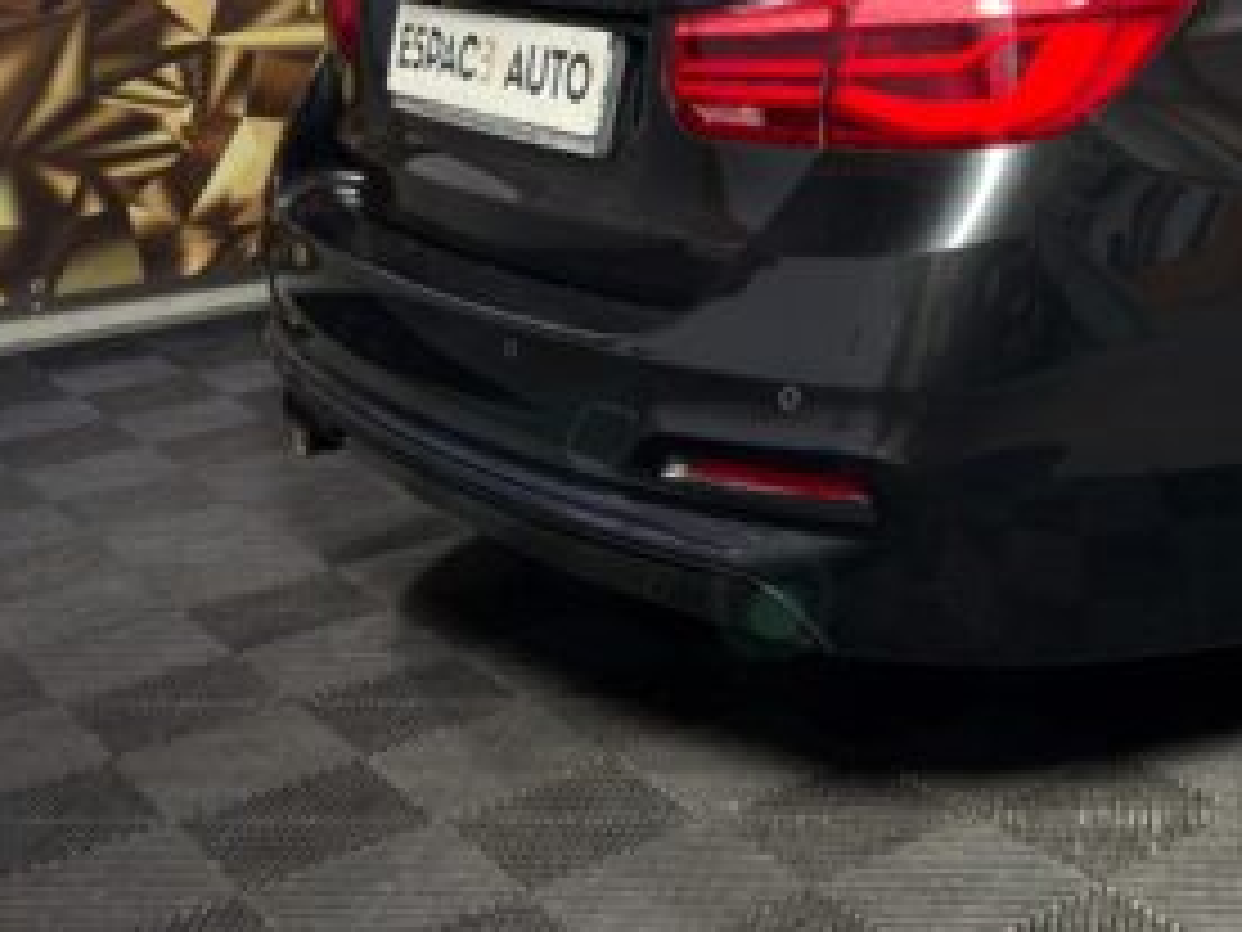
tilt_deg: -2.1
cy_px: -110
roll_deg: +0.5
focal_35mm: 54
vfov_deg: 25.0
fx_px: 1937
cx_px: 1206
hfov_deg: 33.0
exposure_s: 1/50
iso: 200
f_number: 1.78
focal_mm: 6.76
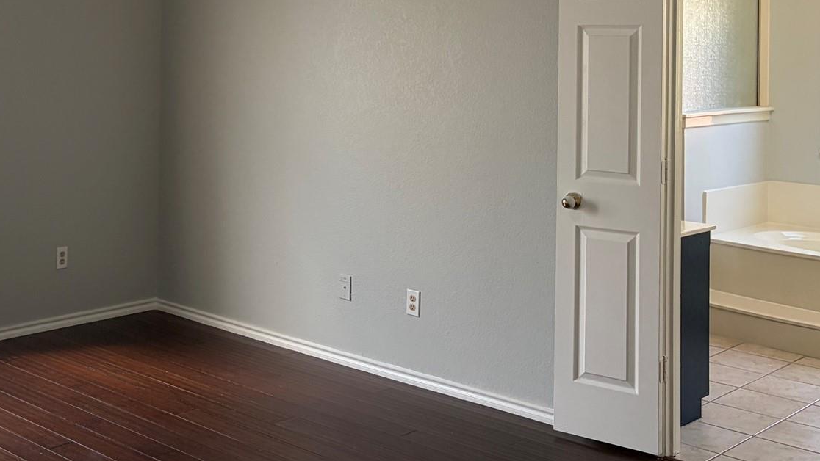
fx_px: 1131
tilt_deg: +0.4
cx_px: 204
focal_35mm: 52
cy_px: 10
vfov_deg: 22.3
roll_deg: -0.5
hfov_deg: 38.8
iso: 125
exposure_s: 1/223
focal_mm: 5.96
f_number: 1.6
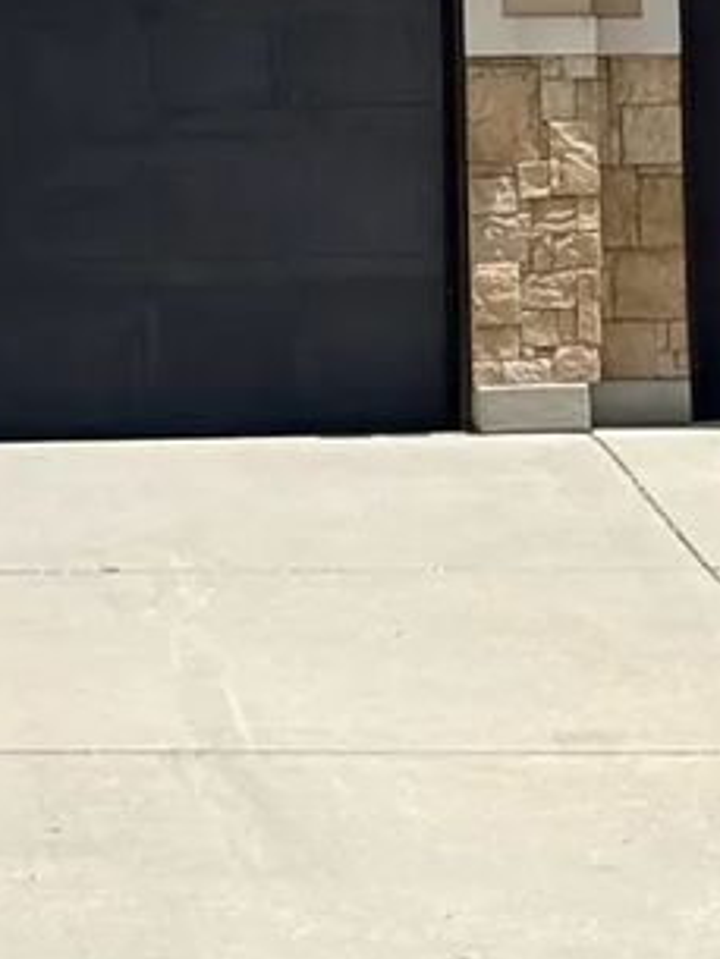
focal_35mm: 215
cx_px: 522
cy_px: -108
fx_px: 5958
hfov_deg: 6.9
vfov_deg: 9.1
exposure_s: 1/7143
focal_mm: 6.76
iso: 80
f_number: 1.78
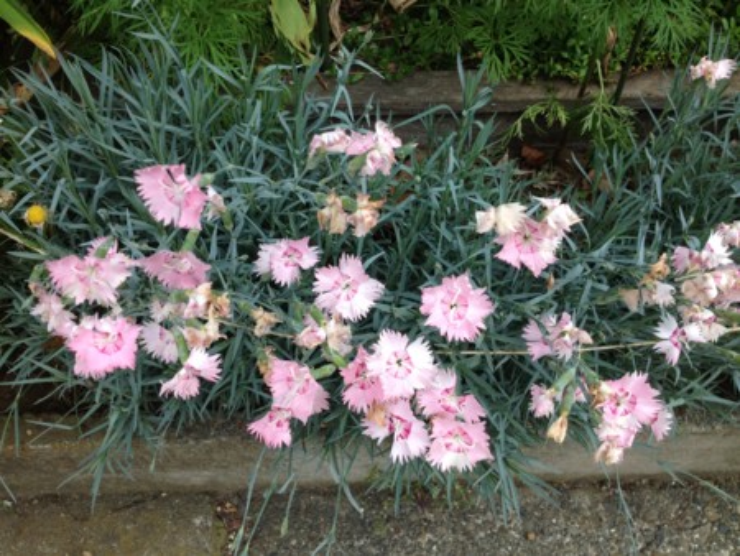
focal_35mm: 35
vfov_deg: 40.7
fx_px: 749
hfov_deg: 52.6
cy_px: 278
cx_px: 370
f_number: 2.4
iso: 64
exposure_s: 1/442
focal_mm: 4.28
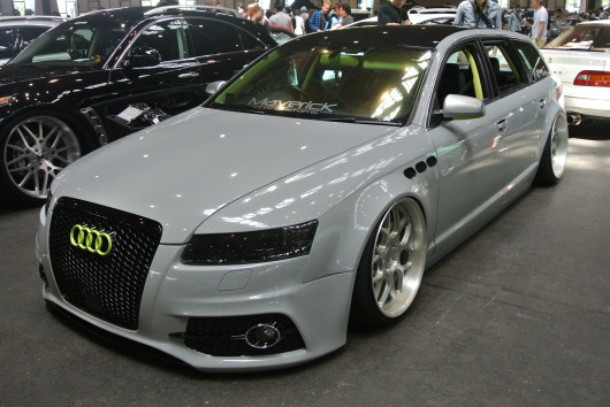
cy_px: 204
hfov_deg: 53.1
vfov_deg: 36.9
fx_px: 610
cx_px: 305
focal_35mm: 36
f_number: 4
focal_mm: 13.6
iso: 400
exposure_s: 1/60
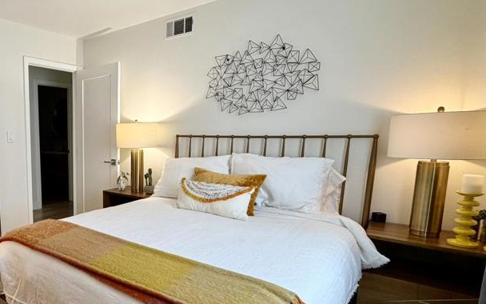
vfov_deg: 49.1
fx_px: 331
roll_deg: +1.0
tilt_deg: -8.0
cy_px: 178
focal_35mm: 25
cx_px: 98
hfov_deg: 66.0
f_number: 2.2
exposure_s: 1/60
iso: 160
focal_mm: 2.22
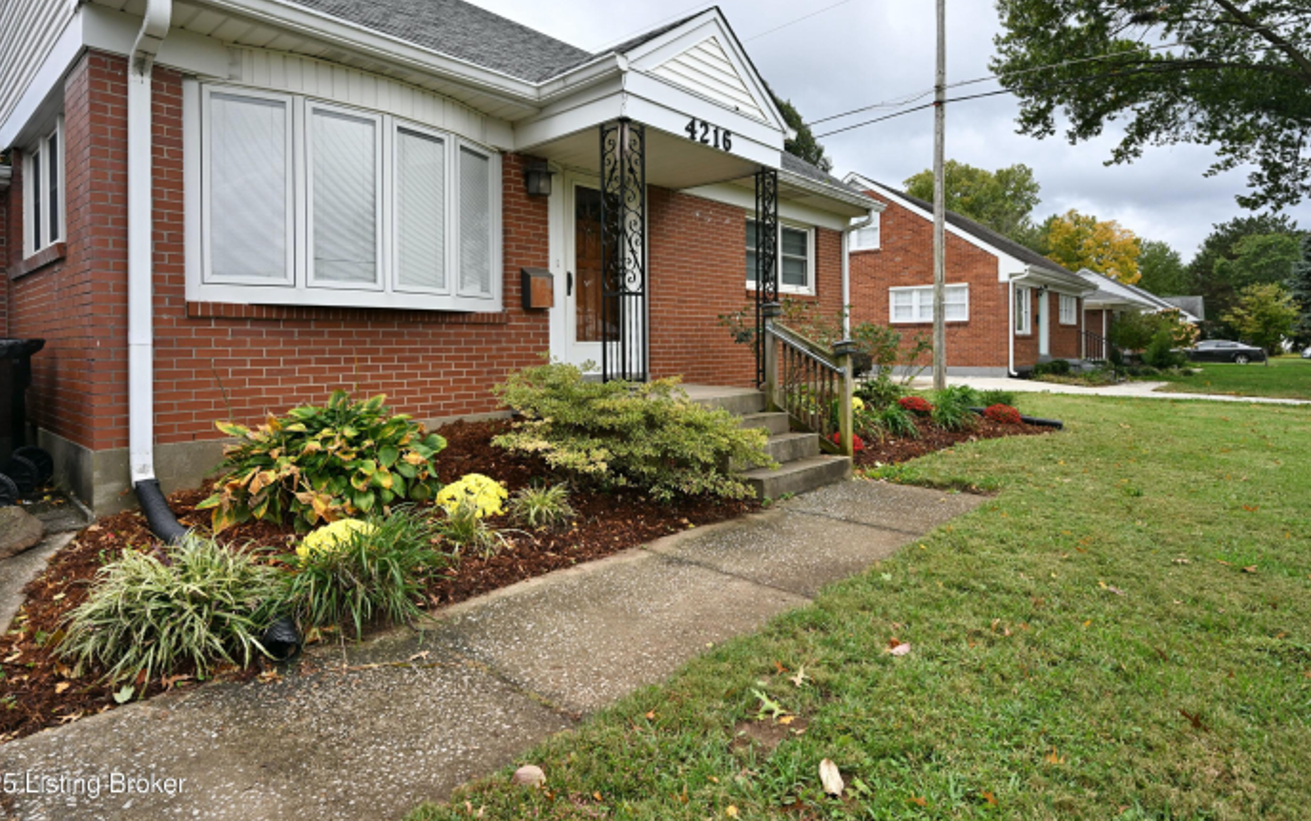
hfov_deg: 85.0
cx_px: 650
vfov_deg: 59.4
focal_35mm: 20
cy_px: 349
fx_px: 715
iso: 500
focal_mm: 18
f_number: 6.3
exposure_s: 1/200
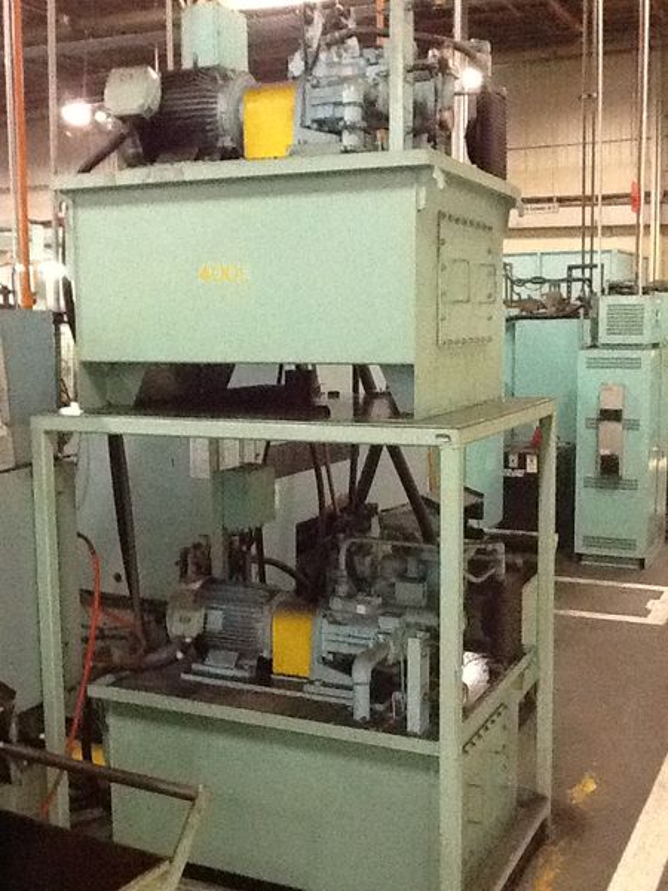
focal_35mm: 44
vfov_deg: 42.9
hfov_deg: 32.9
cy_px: 446
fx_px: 1132
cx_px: 334
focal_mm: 2.03
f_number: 2.4
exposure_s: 1/30
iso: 400
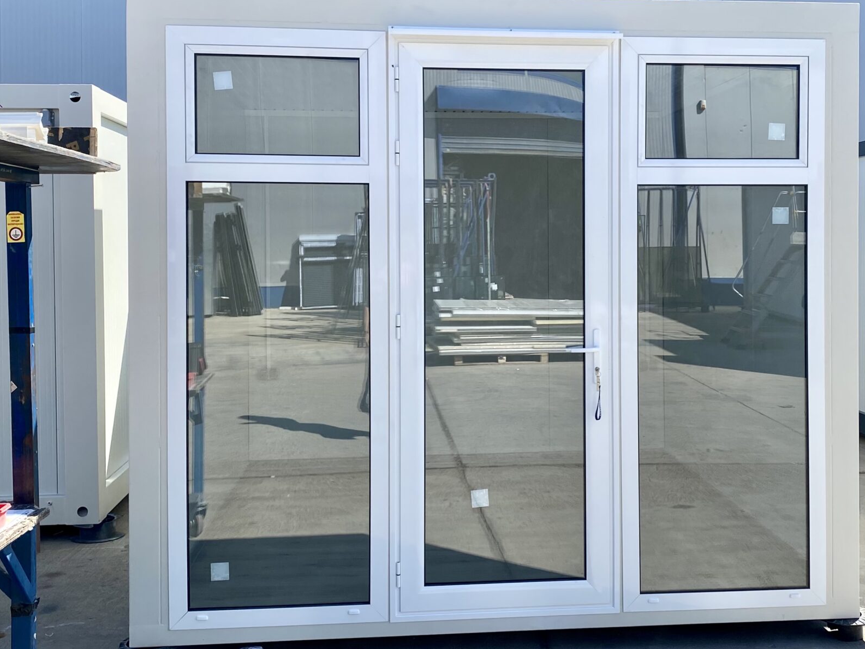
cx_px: 523
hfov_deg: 44.5
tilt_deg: -0.8
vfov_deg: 34.3
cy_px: 285
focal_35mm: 42
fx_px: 1050
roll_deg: +0.3
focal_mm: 4.25
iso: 32
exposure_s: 1/1653
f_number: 1.8
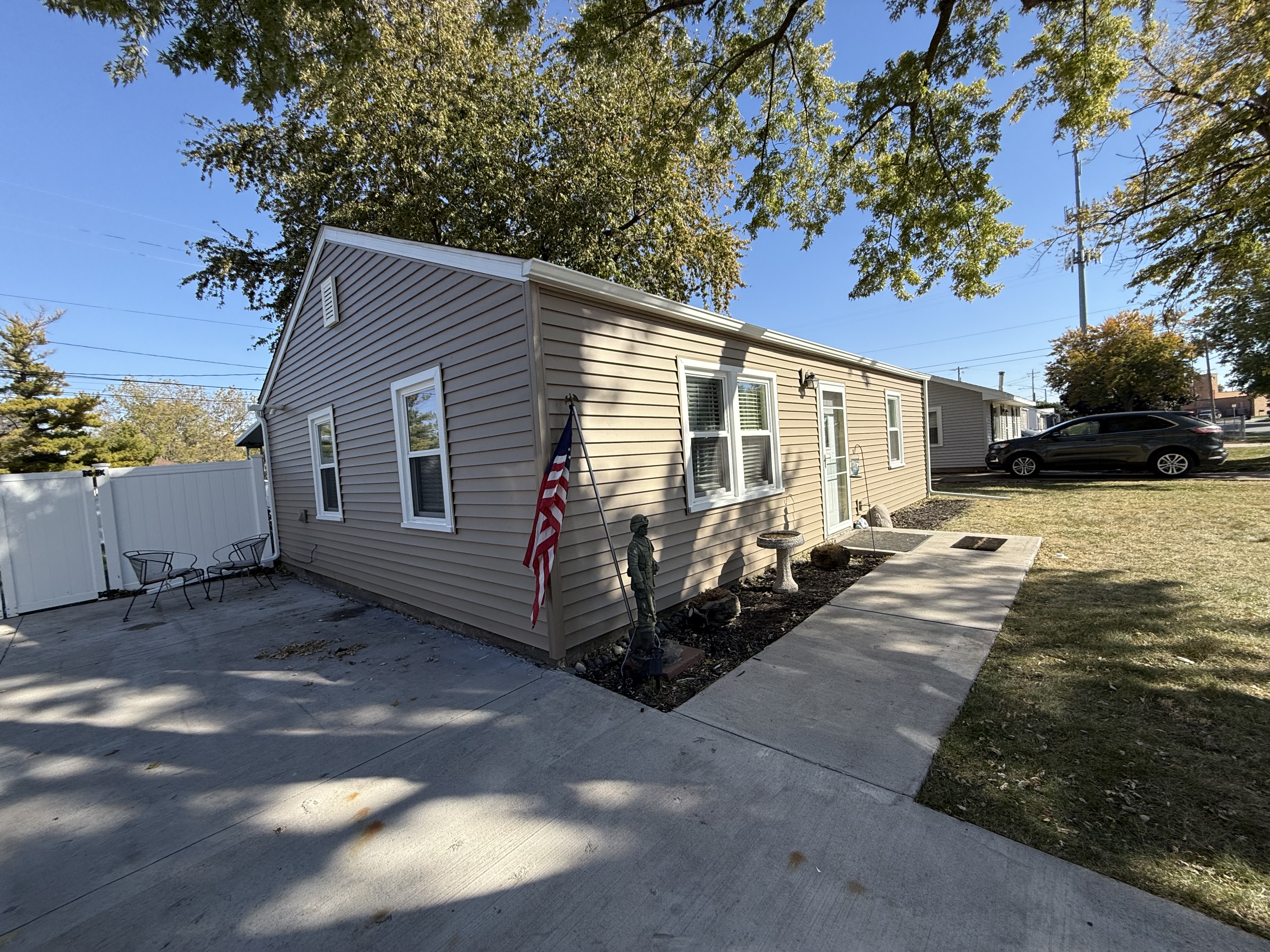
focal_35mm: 14
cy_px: 476
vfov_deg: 85.7
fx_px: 514
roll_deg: +3.5
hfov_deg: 102.1
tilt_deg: -0.5
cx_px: 635
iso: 50
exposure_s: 1/1656
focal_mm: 2.22
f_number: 2.2
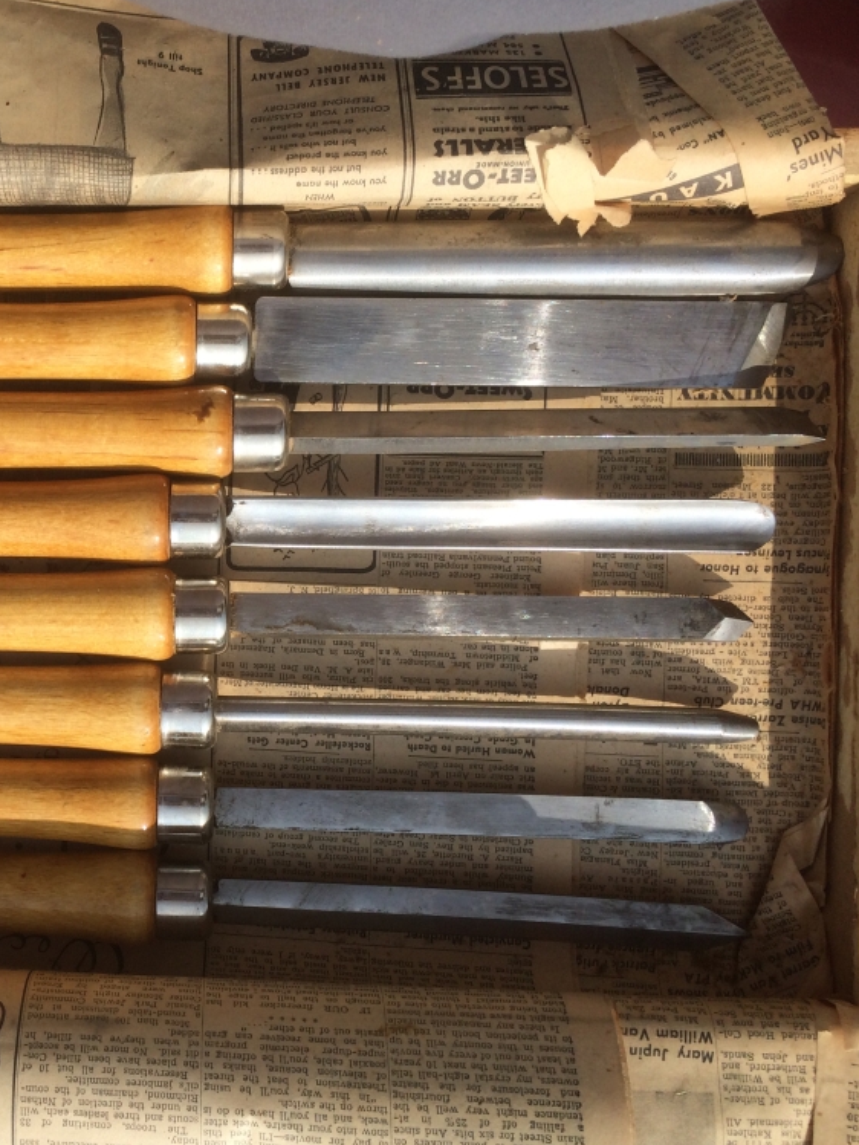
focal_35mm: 41
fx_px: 1356
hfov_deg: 33.3
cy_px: 564
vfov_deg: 45.8
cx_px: 89
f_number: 2.2
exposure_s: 1/3731
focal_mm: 4.12
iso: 40
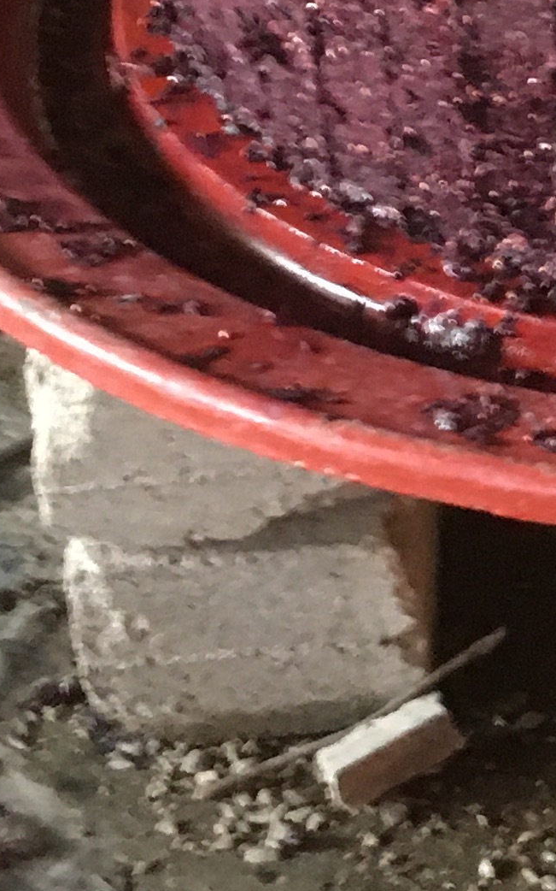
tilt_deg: -32.3
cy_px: 291
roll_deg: +3.9
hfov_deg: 10.4
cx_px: 980
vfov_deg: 17.5
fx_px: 2886
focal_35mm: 119
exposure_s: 1/17
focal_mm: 4.15
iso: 250
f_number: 2.2
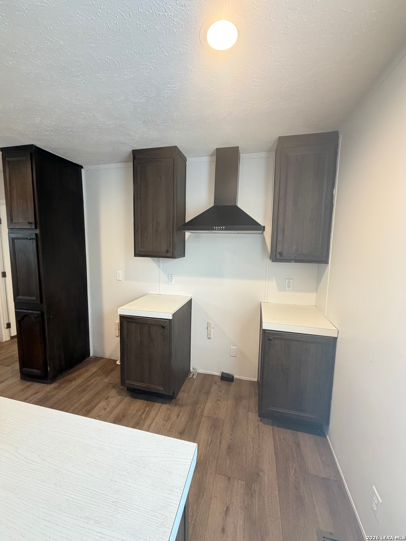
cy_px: 270
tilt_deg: -7.8
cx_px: 203
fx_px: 219
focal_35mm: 14
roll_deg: -0.5
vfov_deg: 102.1
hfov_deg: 85.7
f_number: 2.2
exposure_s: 1/60
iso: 400
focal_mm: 2.22
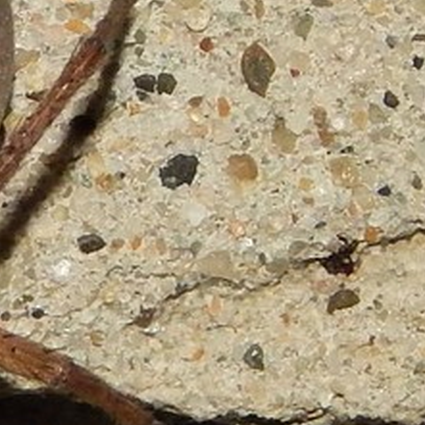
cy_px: 219
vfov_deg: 4.9
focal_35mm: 355
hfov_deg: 4.9
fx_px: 4931
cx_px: -136
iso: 200
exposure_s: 1/30
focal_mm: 18.7
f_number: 9
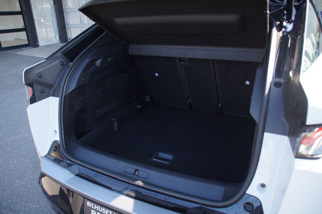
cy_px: 107
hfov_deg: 67.4
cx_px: 161
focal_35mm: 27
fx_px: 241
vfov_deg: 47.9
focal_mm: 18
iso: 100
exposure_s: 1/100
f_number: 4
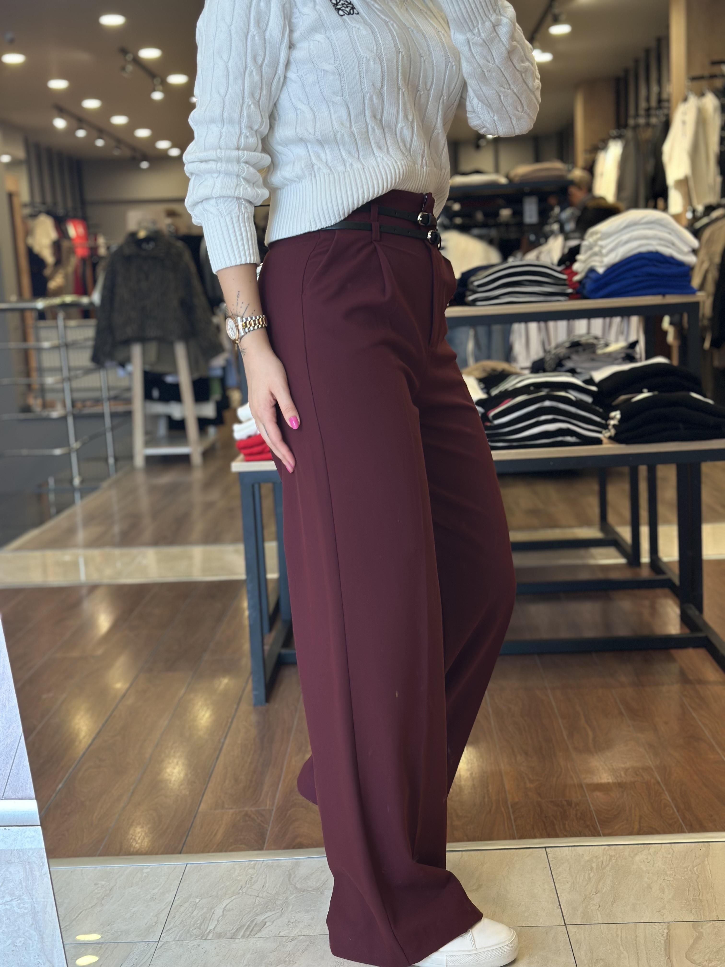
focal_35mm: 48
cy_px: 484
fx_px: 1340
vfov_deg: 39.7
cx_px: 362
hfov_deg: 30.3
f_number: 1.78
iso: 125
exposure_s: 1/93
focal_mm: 6.86
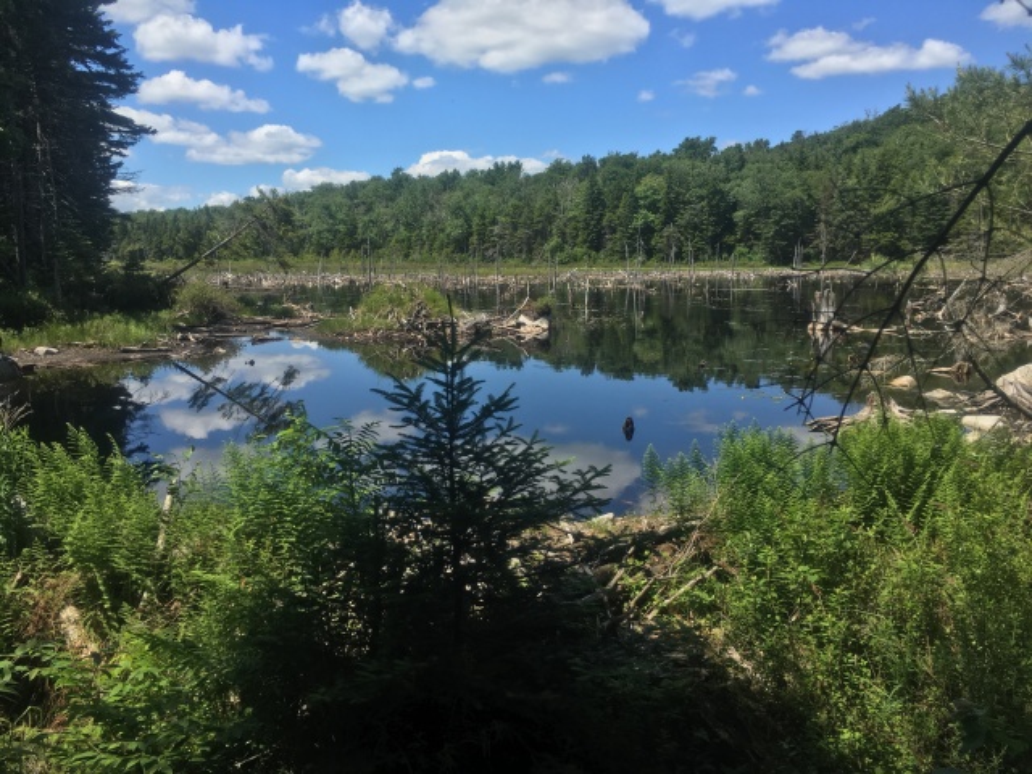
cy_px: 387
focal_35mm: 29
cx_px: 516
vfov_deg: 48.2
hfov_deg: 61.7
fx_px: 865
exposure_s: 1/1374
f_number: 2.2
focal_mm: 4.15
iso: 25
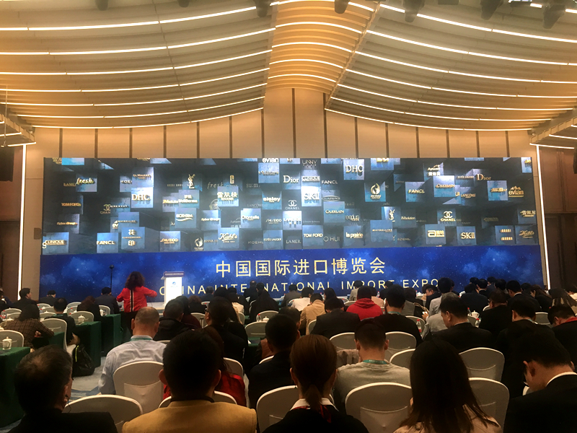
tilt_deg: +6.3
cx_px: 288
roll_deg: +1.9
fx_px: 483
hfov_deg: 61.7
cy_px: 216
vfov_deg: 48.2
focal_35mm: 29
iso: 50
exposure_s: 1/33
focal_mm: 4.15
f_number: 2.2
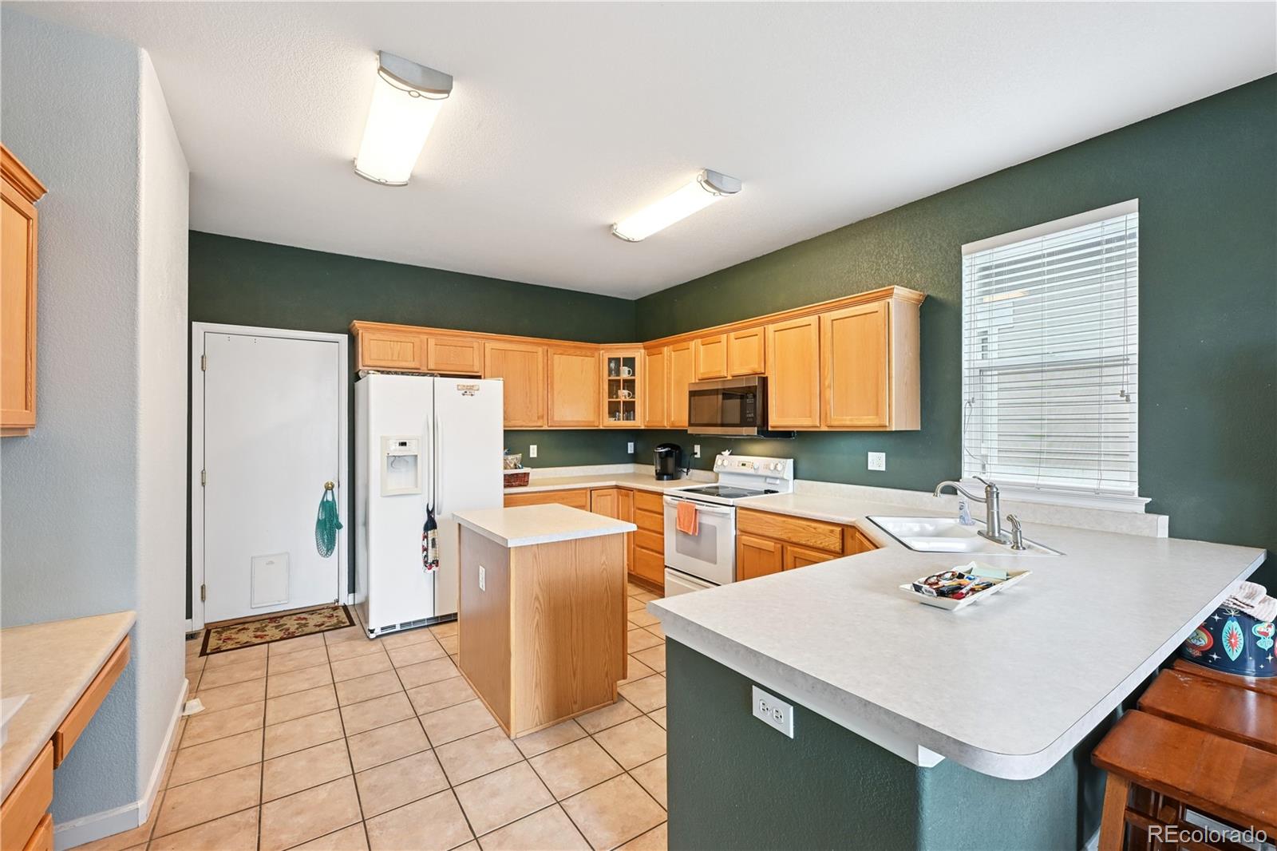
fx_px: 532
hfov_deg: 100.4
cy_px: 426
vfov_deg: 77.3
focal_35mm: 15
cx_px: 638
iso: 800
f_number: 11
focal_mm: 15
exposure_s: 1/8
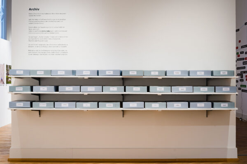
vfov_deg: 27.0
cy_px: 82
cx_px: 124
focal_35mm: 50
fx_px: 343
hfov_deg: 39.6
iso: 320
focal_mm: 50
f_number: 8
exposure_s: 1/2.5
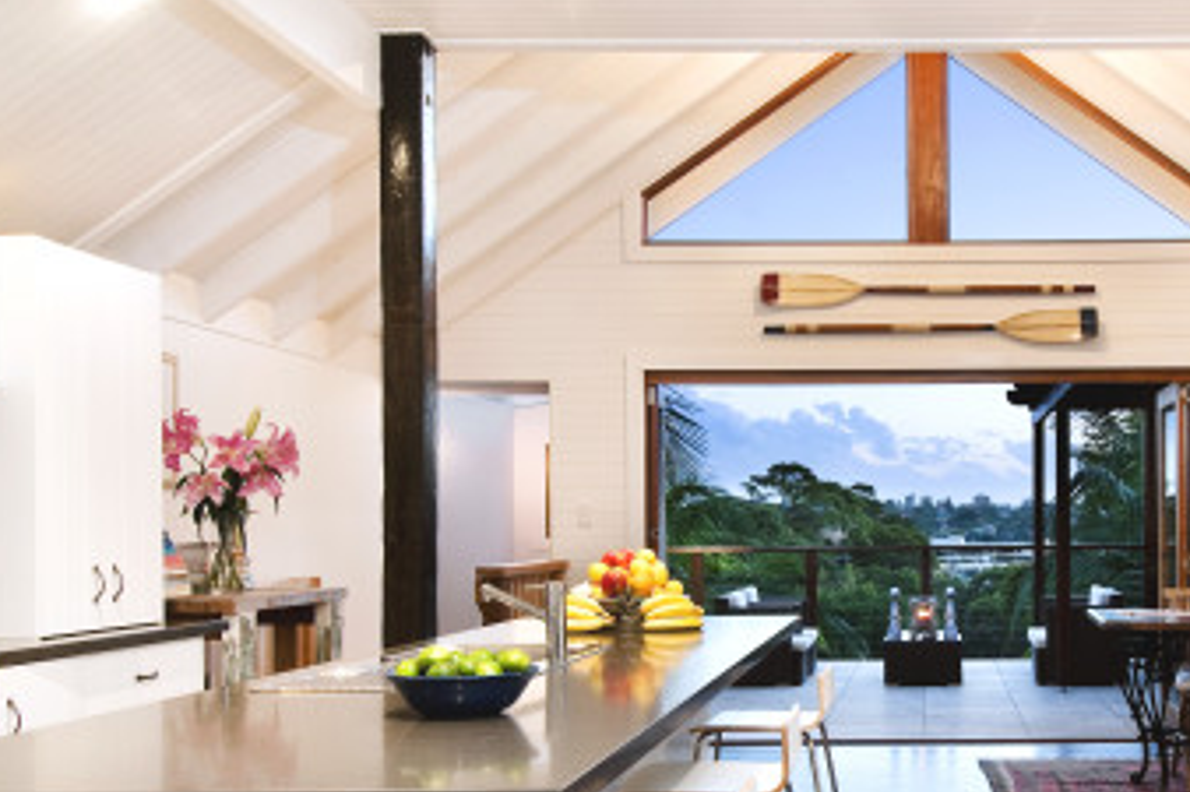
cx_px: 922
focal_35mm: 40
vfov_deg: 33.1
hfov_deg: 46.5
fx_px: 1318
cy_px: 544
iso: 200
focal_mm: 15
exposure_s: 1/2
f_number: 8
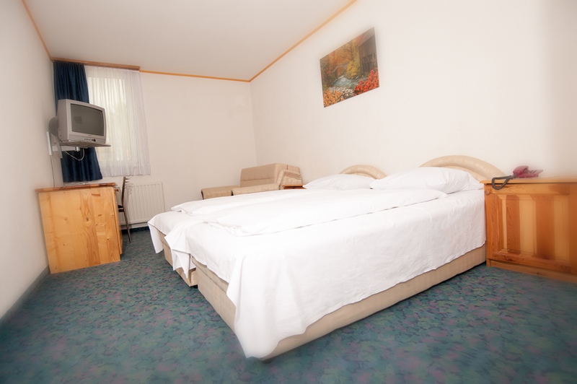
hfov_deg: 90.0
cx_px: 288
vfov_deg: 67.3
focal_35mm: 18
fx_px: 288
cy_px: 192
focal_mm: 18
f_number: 5.6
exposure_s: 1/80
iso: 200
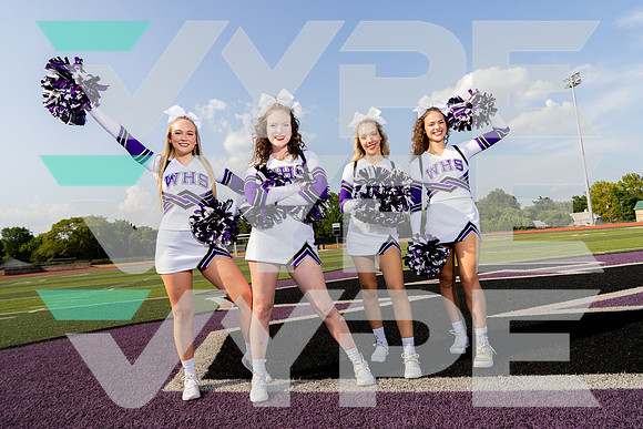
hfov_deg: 73.7
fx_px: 429
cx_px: 322
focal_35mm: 24
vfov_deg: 53.2
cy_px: 214
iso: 100
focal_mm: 24
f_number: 7.1
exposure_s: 1/250
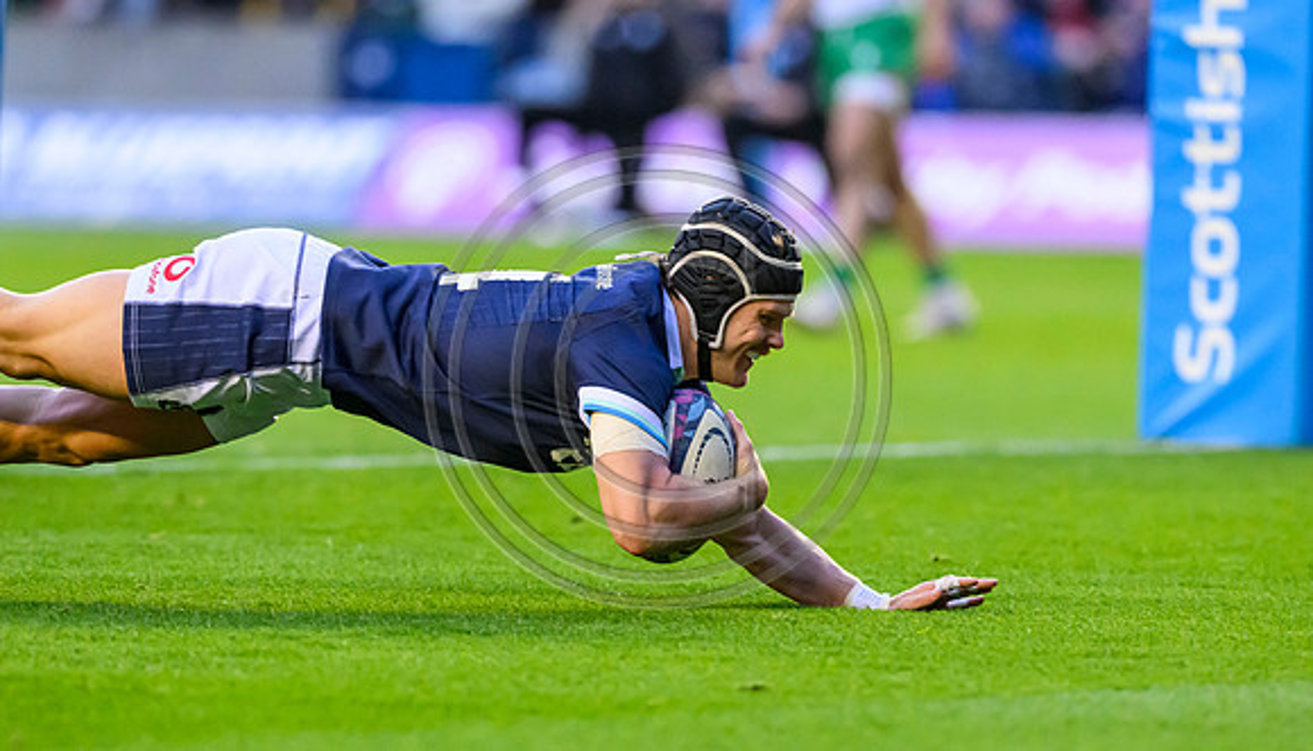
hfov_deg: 4.1
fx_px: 18500
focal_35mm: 529
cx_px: 605
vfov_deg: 2.3
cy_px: 542
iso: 8000
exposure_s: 1/1600
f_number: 4
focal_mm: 400
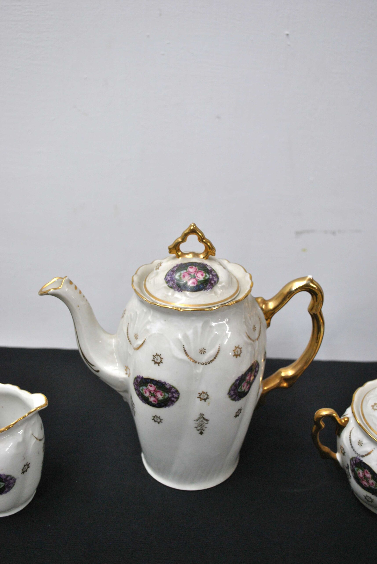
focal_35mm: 36
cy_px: 282
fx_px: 564
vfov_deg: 53.1
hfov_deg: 37.0
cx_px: 188
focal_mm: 24
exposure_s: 1/30
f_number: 4
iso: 400
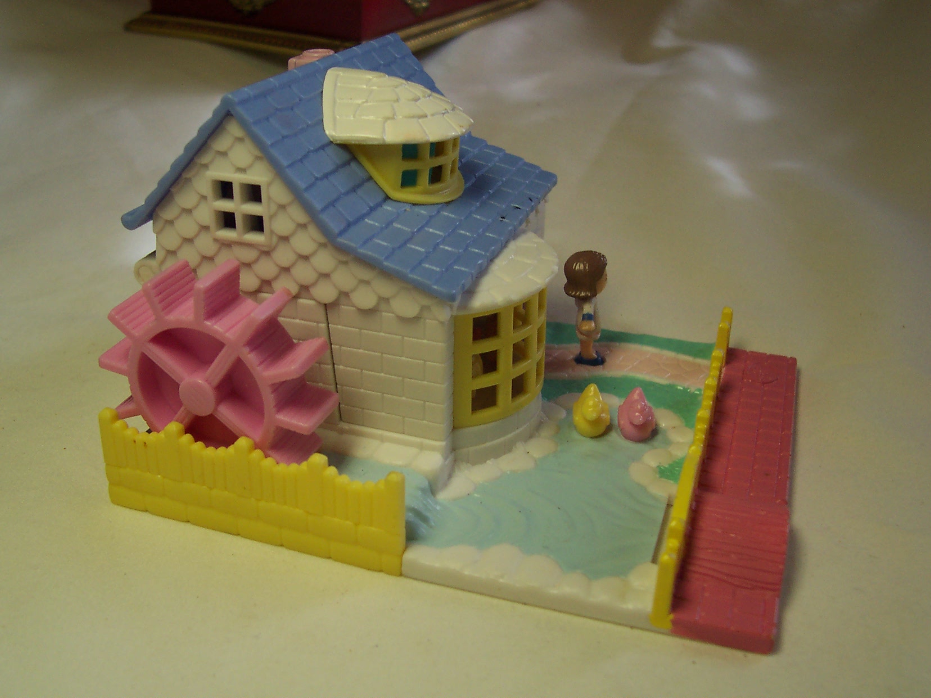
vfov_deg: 38.7
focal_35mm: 37
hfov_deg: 50.1
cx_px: 466
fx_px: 995
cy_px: 349
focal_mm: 5.6
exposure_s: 1/125
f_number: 2.8
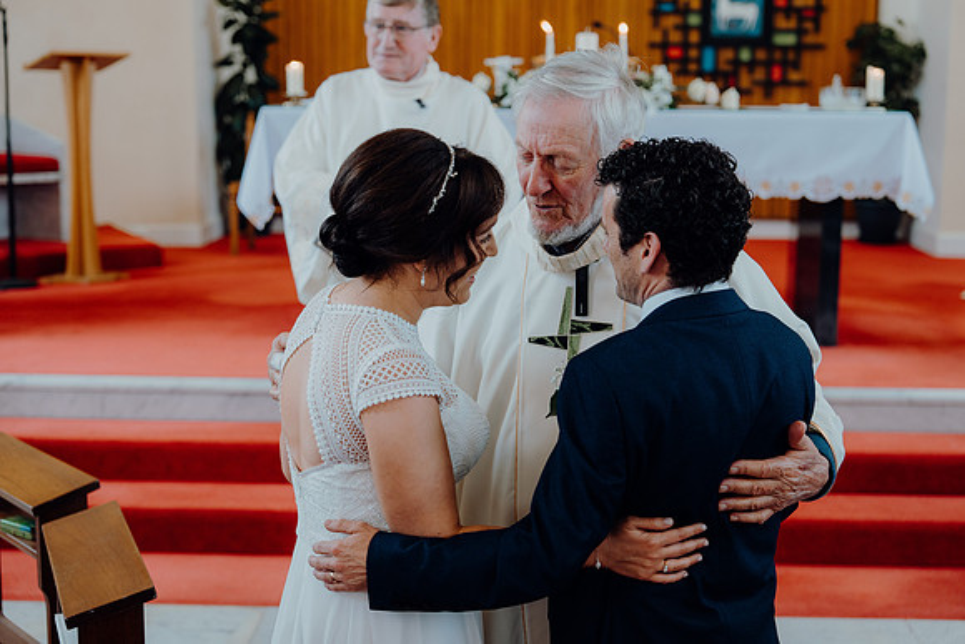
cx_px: 482
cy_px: 322
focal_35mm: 51
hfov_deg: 38.9
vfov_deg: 26.5
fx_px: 1367
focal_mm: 51
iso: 640
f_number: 2.8
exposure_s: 1/200
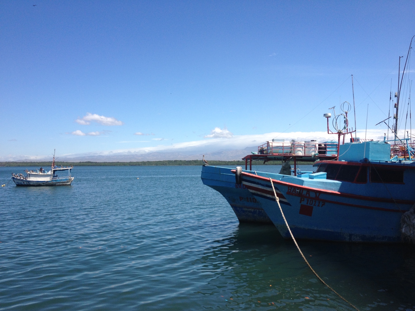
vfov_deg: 40.7
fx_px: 420
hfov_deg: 52.6
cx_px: 208
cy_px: 156
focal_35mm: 35
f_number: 2.4
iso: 50
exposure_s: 1/1905
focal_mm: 4.28
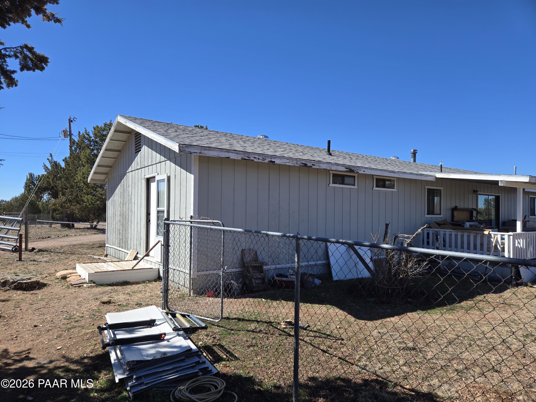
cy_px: 201
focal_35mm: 23
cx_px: 268
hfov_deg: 73.9
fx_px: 356
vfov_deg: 58.9
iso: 25
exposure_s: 1/1513
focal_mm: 5.4
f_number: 1.8
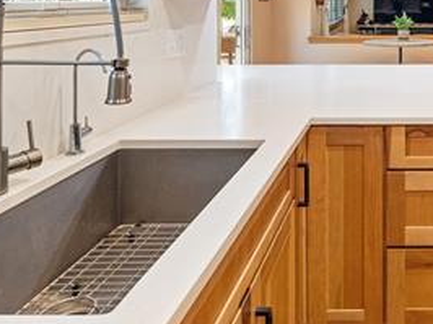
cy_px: -3
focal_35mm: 38
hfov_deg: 44.2
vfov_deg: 34.1
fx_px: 477
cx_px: 396
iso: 500
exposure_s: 1/15
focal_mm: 16.5
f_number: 9
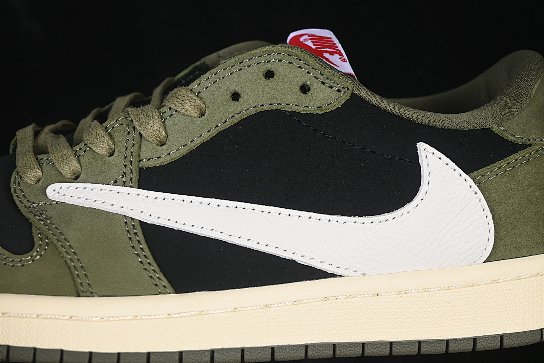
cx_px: 272
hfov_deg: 27.0
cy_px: 182
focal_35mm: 75
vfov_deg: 18.2
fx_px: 1133
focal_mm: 50
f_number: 6.3
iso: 160
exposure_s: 1/60
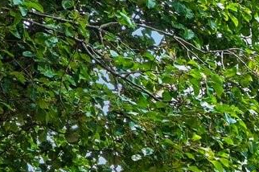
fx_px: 1373
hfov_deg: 8.8
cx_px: 777
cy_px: 315
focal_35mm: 191
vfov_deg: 7.0
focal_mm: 20
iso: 100
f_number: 8
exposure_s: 1/60
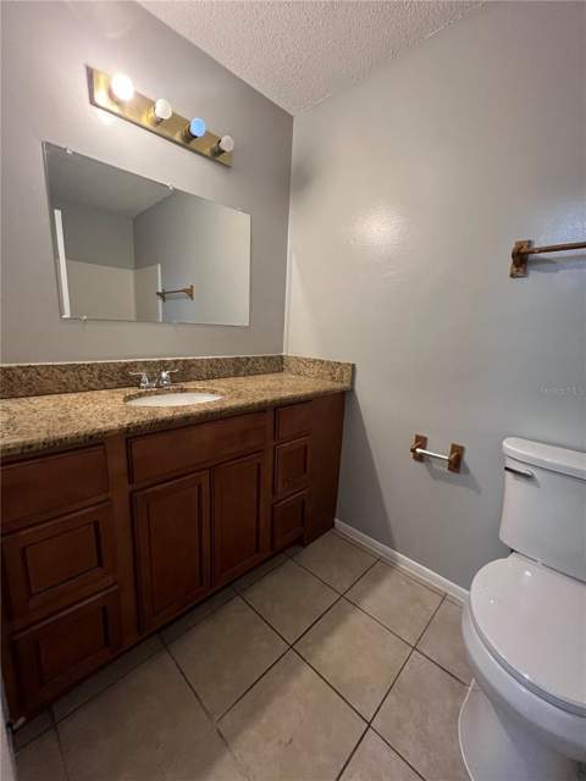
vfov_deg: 106.2
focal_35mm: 13
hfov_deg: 89.9
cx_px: 293
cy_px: 390
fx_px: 293
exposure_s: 1/60
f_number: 1.8
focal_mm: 1.57
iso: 640
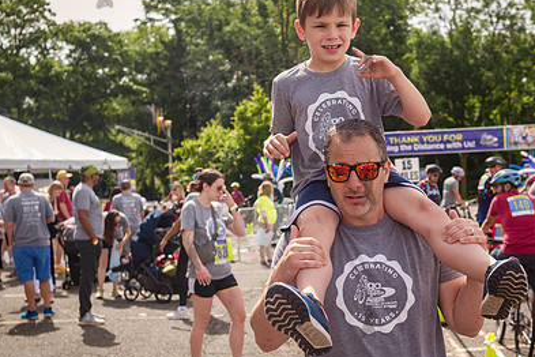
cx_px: 343
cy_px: 225
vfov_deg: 22.6
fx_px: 892
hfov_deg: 33.2
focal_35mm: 60
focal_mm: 35
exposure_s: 1/1000
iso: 200
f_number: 4
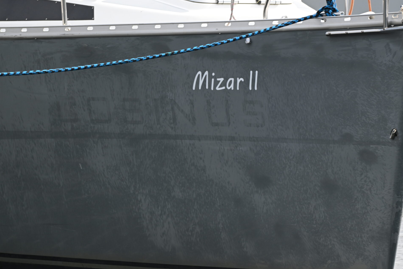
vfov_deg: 1.7
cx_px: 265
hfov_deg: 2.5
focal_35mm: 811
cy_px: 104
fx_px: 9079
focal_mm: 600
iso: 320
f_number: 6.3
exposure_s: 1/640
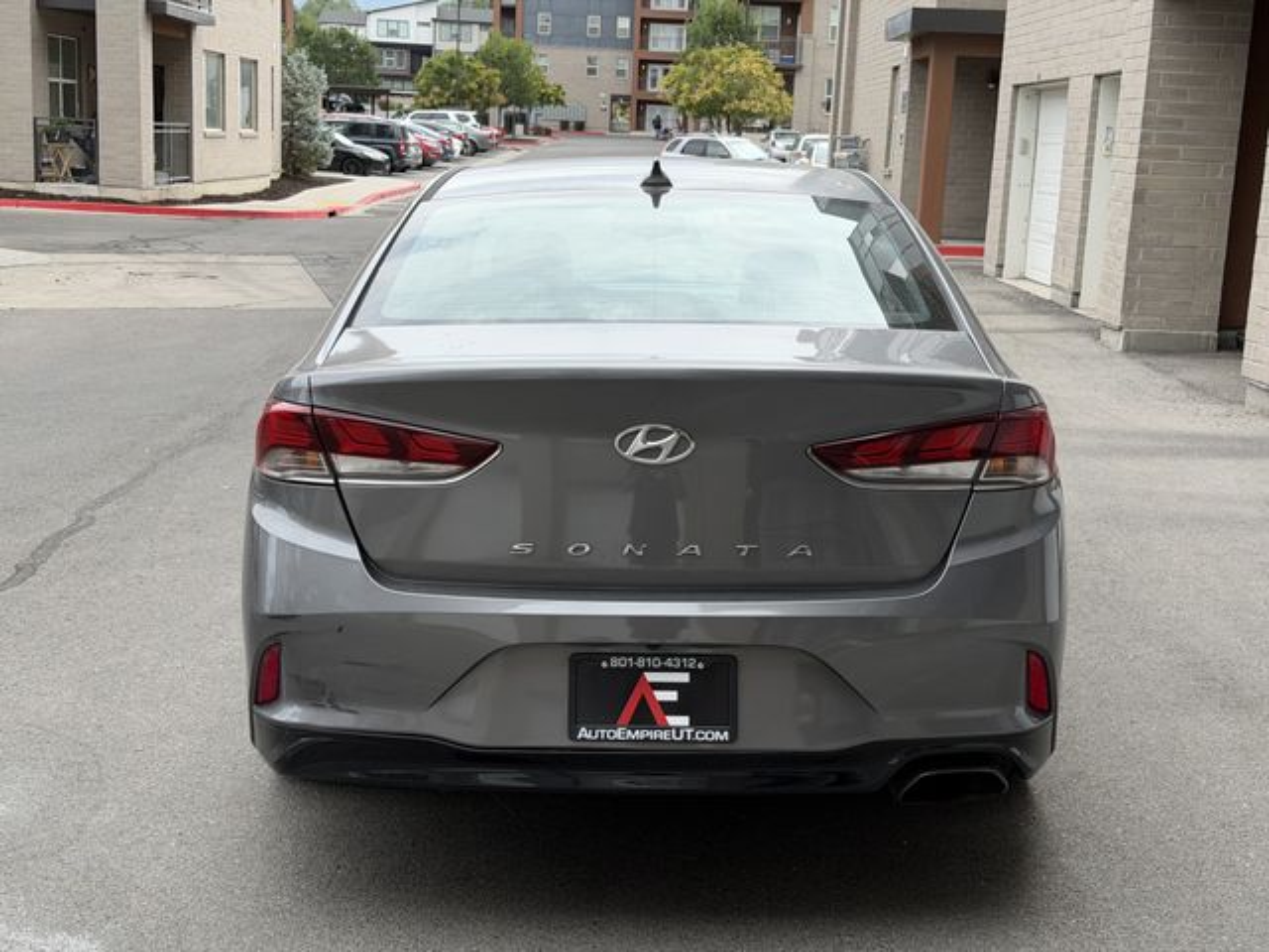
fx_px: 1760
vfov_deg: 30.3
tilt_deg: -10.0
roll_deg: -1.8
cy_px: 476
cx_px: 634
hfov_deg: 39.7
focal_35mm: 48
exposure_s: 1/1377
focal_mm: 6.76
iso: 64
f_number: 1.78
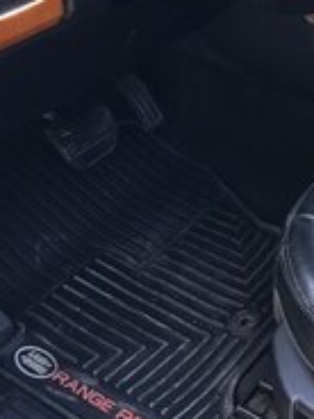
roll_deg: +2.6
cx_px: 375
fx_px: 943
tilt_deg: -26.1
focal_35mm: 78
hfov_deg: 18.0
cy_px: -43
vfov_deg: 23.5
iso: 25
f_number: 2.2
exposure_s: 1/124
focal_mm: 4.15
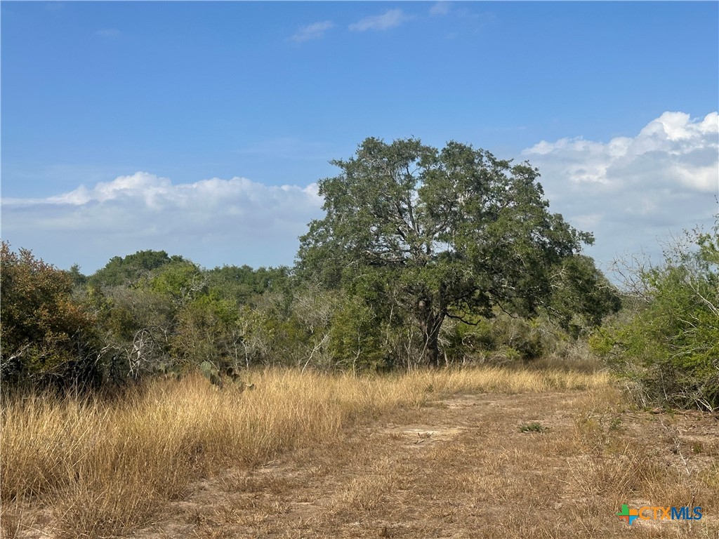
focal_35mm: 48
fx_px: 997
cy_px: 270
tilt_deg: +2.7
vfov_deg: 30.3
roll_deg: +0.7
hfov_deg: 39.7
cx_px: 360
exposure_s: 1/5000
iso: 64
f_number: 1.78
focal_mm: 6.86
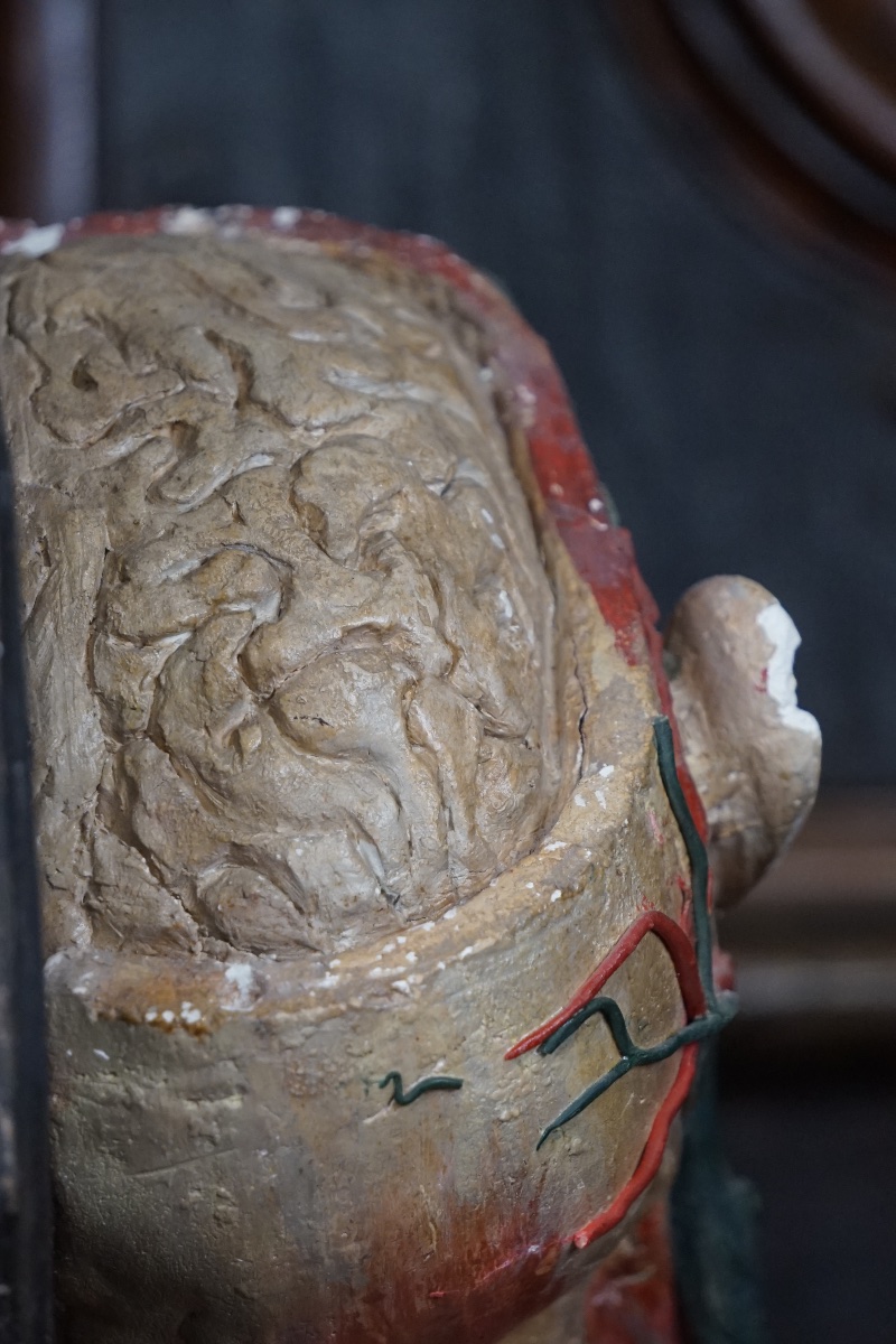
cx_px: 448
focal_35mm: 289
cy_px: 672
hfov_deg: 4.8
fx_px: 10788
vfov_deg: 7.1
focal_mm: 193
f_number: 6.3
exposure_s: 1/320
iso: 2000
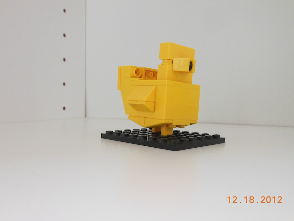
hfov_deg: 55.4
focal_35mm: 33
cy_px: 110
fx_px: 280
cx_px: 147
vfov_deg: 42.9
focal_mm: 6
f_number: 3.5
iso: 400
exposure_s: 1/15
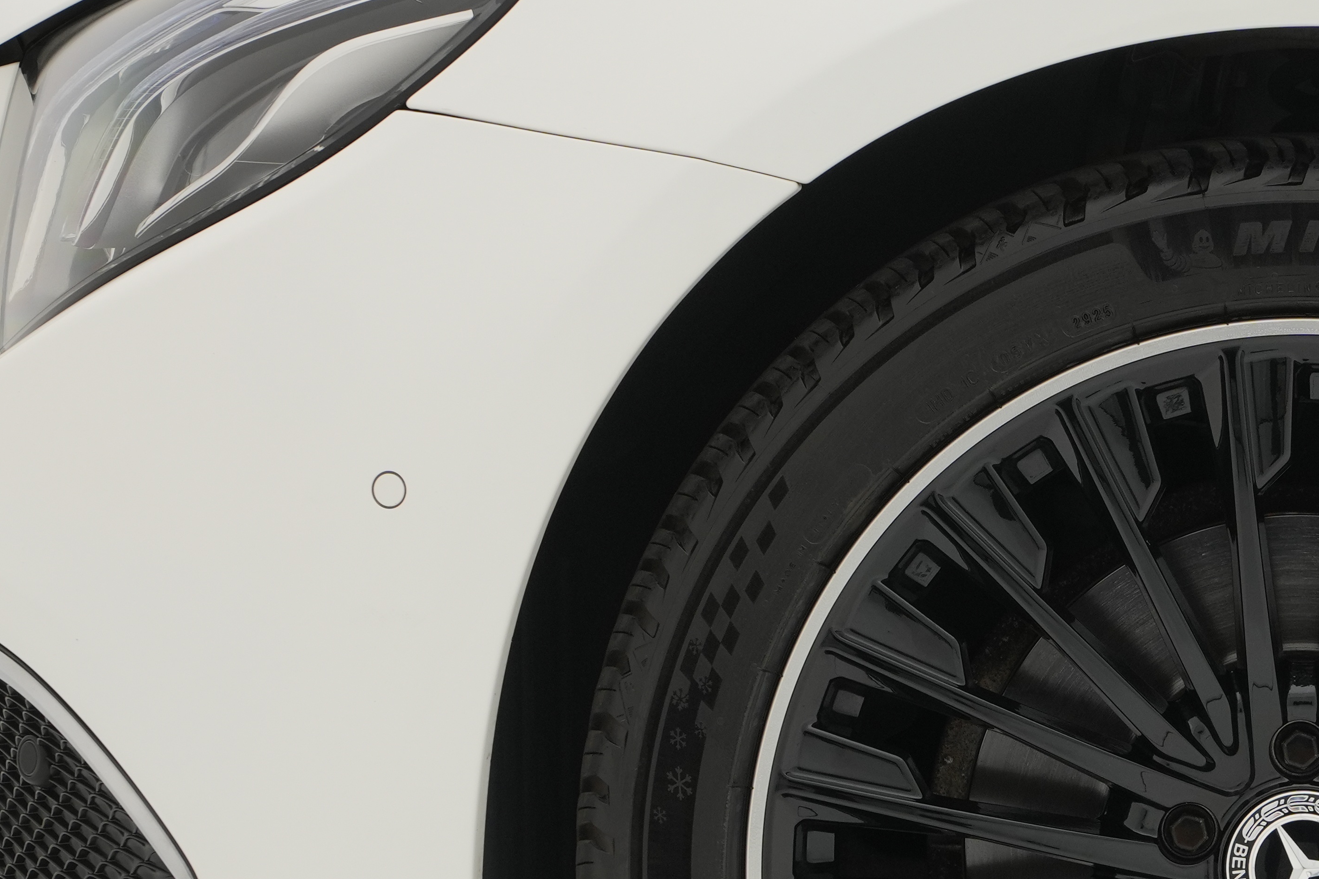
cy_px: 863
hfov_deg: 12.8
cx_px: 1303
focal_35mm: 158
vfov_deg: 8.6
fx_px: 5788
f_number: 7.1
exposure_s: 1/80
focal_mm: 48
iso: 250
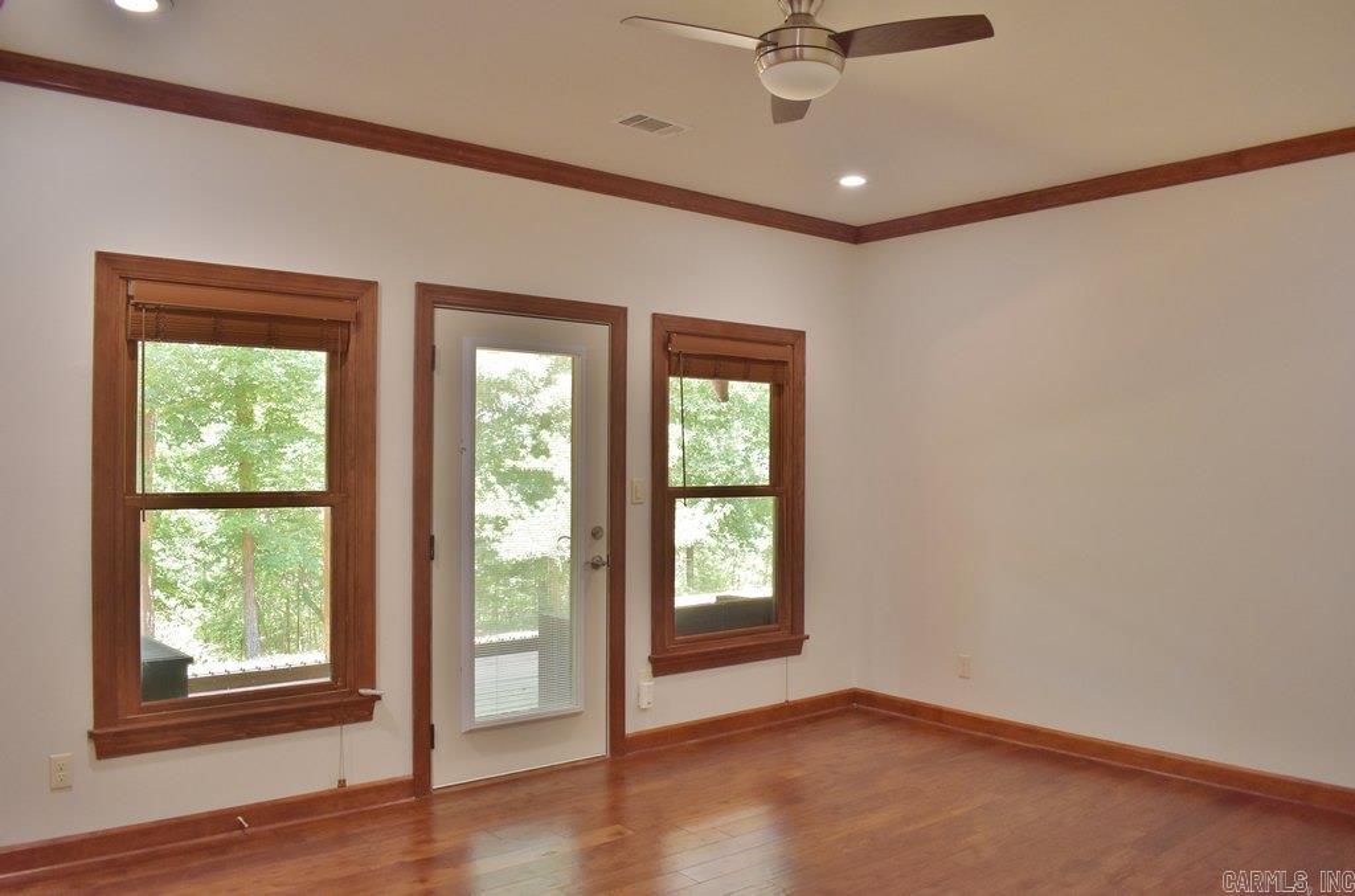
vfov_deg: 47.7
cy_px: 448
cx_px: 678
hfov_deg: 67.5
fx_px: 1014
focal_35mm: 27
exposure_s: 1/60
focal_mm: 18
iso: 720
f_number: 4
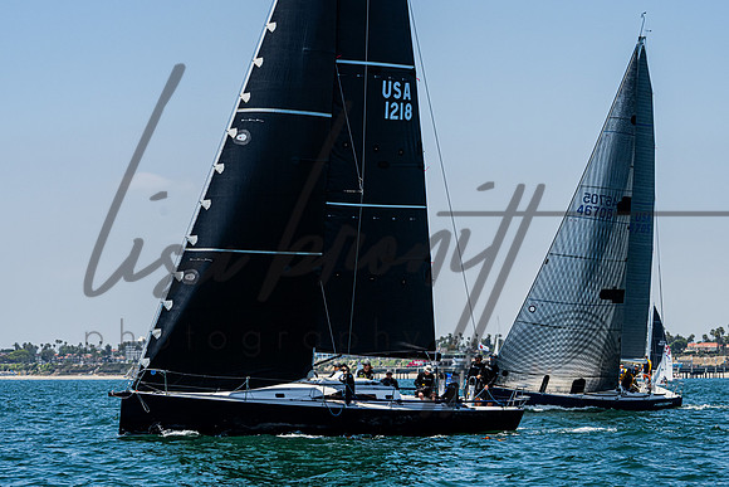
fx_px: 2785
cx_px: 346
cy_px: 192
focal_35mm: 138
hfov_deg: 14.9
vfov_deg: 10.0
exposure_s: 1/1600
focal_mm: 105
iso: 400
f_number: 8
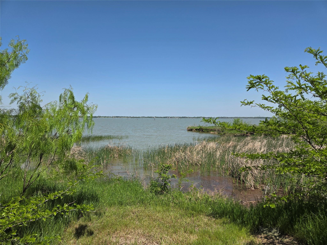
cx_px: 164
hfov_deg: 73.9
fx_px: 217
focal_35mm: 23
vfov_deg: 58.9
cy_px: 122
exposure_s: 1/7599
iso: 80
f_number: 1.8
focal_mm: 5.4
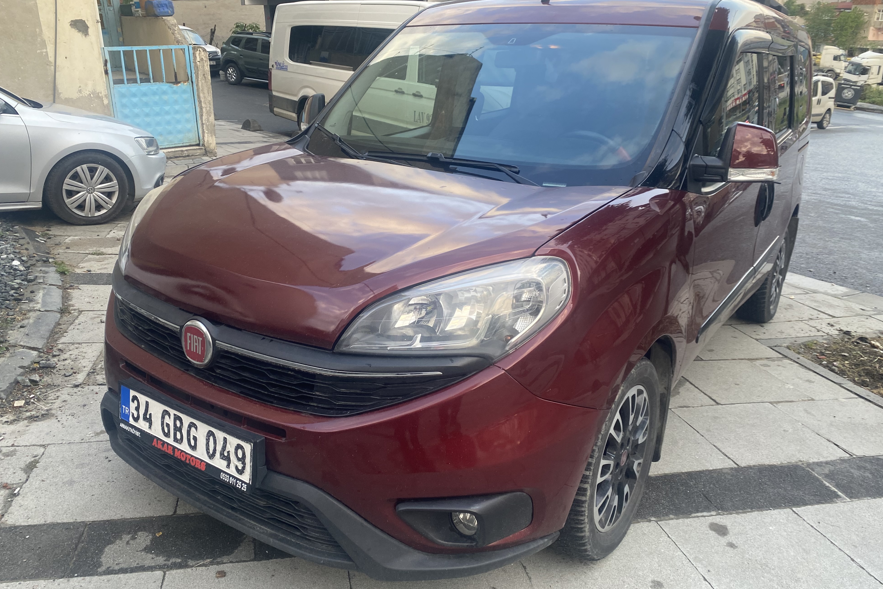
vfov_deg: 46.3
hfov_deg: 65.5
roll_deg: +0.1
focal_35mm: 28
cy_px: 259
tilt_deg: -19.3
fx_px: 687
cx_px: 437
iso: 80
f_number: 1.8
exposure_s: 1/121
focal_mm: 4.25
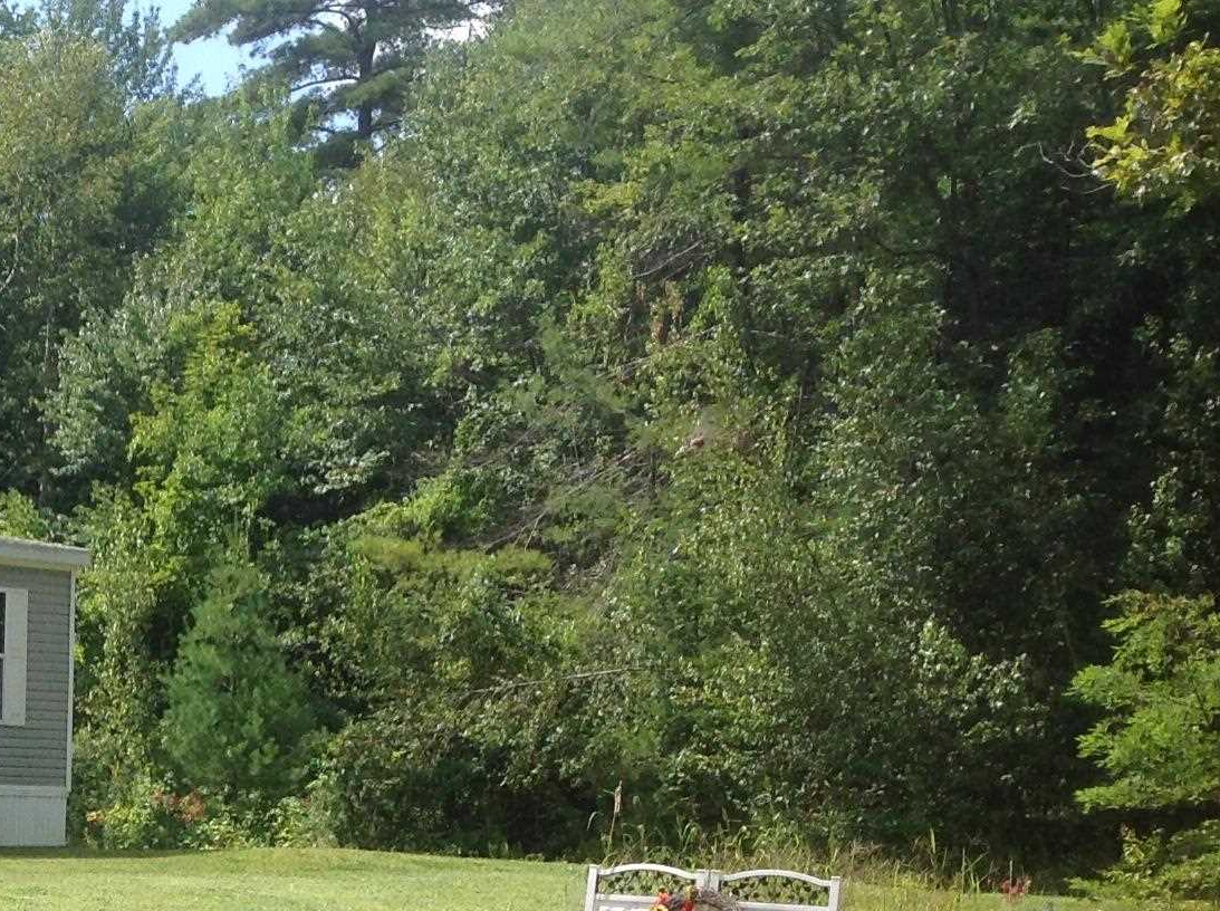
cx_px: -136
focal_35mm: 83
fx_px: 2920
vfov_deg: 17.2
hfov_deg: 22.2
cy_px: 991
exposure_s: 1/1209
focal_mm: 4.28
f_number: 2.4
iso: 50
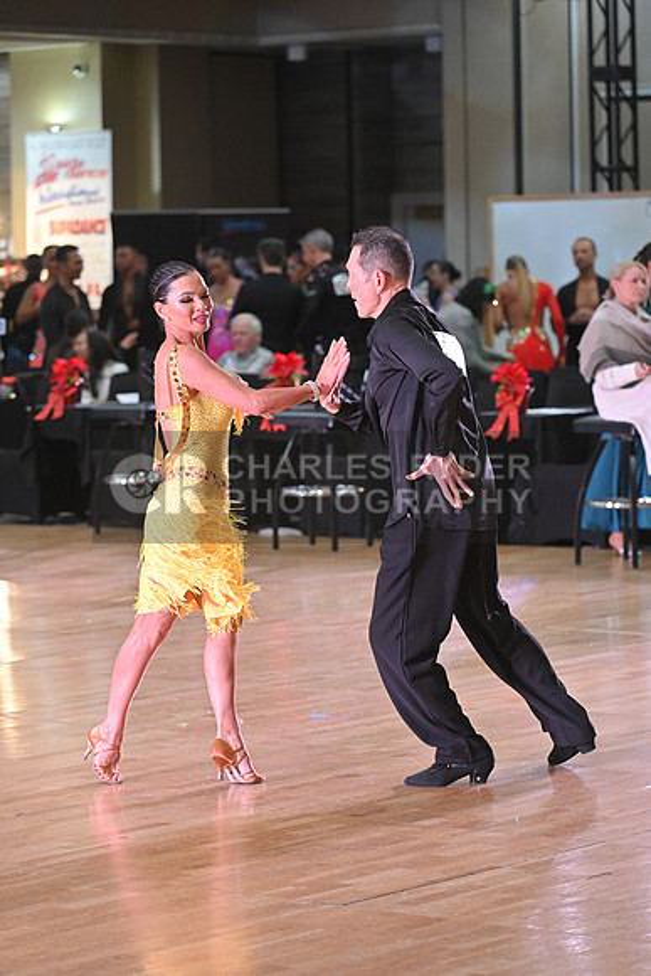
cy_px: 488
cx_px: 326
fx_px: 3524
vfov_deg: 15.8
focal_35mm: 130
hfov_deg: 10.6
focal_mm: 130
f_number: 4.5
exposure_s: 1/400
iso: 3200
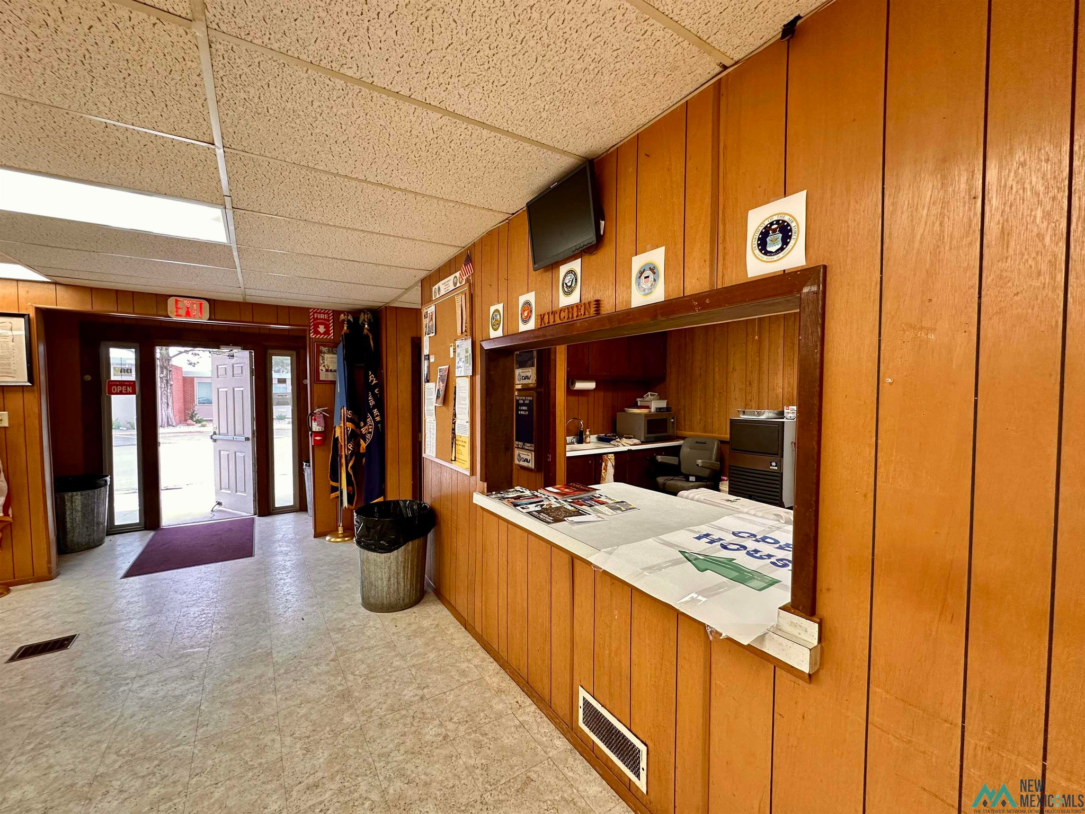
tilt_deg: -2.1
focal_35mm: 14
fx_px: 439
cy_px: 407
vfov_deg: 85.7
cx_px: 542
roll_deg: -0.9
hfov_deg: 102.1
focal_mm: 2.22
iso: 200
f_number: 2.2
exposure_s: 1/120
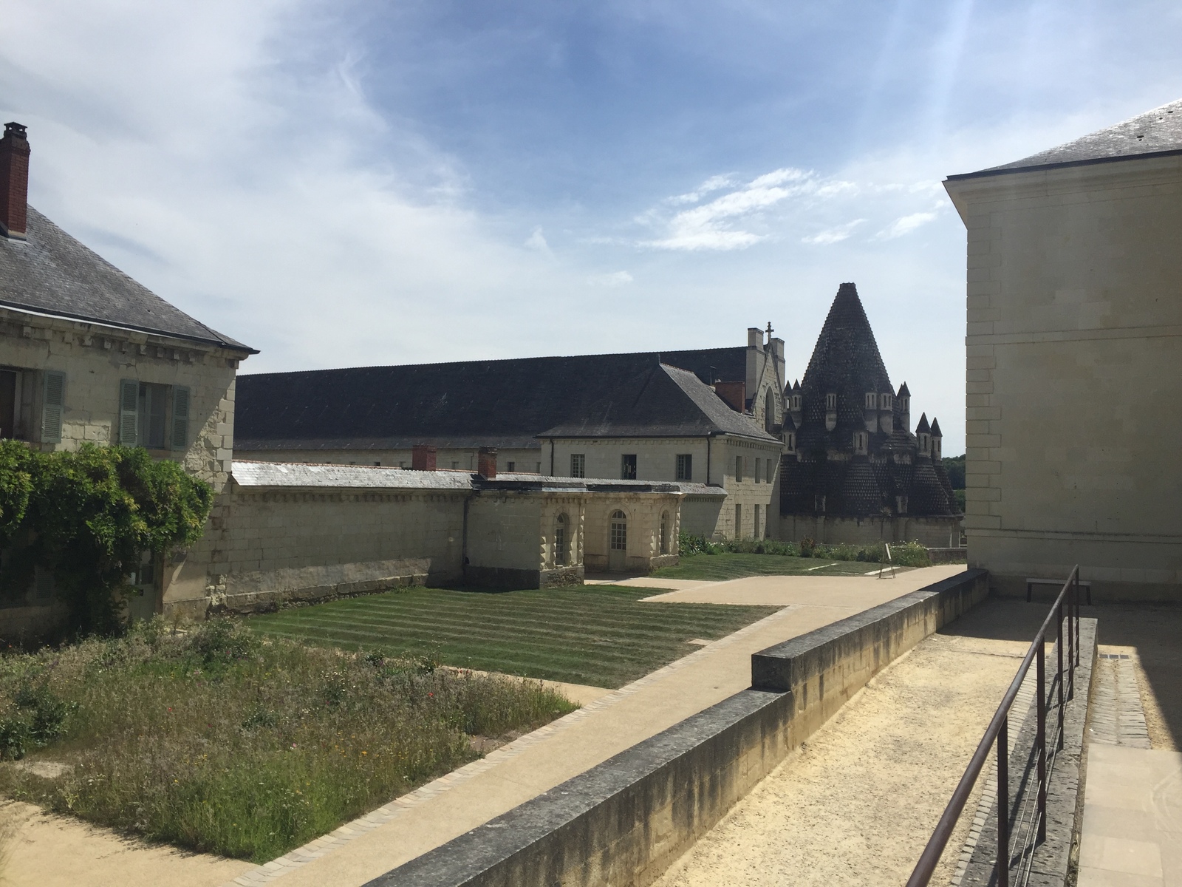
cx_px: 591
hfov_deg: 61.7
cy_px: 444
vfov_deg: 48.2
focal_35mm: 29
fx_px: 990
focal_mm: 4.15
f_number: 2.2
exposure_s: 1/3968
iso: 32
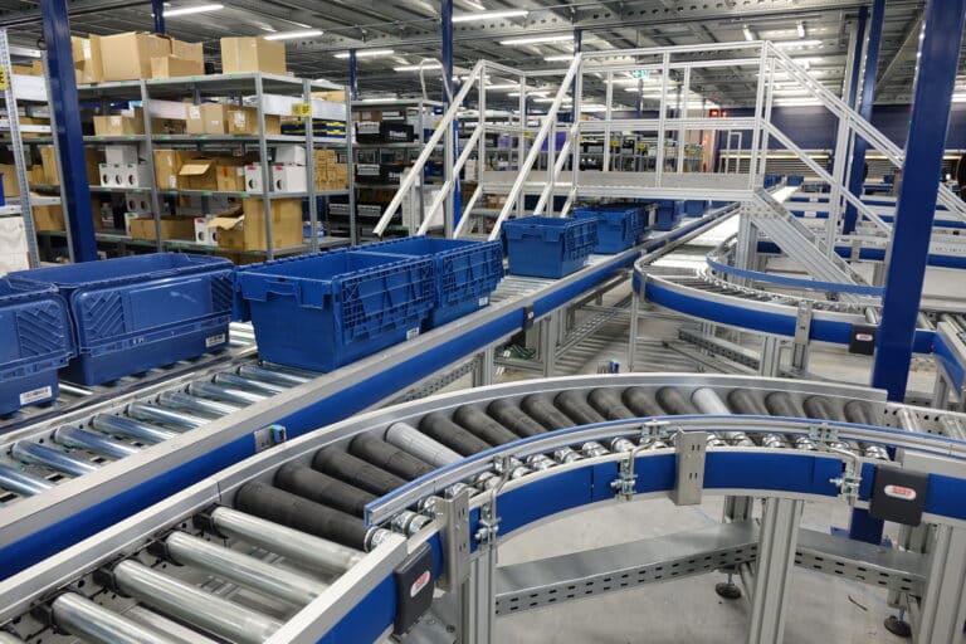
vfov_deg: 53.1
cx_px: 483
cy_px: 322
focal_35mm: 24
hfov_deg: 73.7
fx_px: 644
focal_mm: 8.8
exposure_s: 1/30
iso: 320
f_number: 2.8
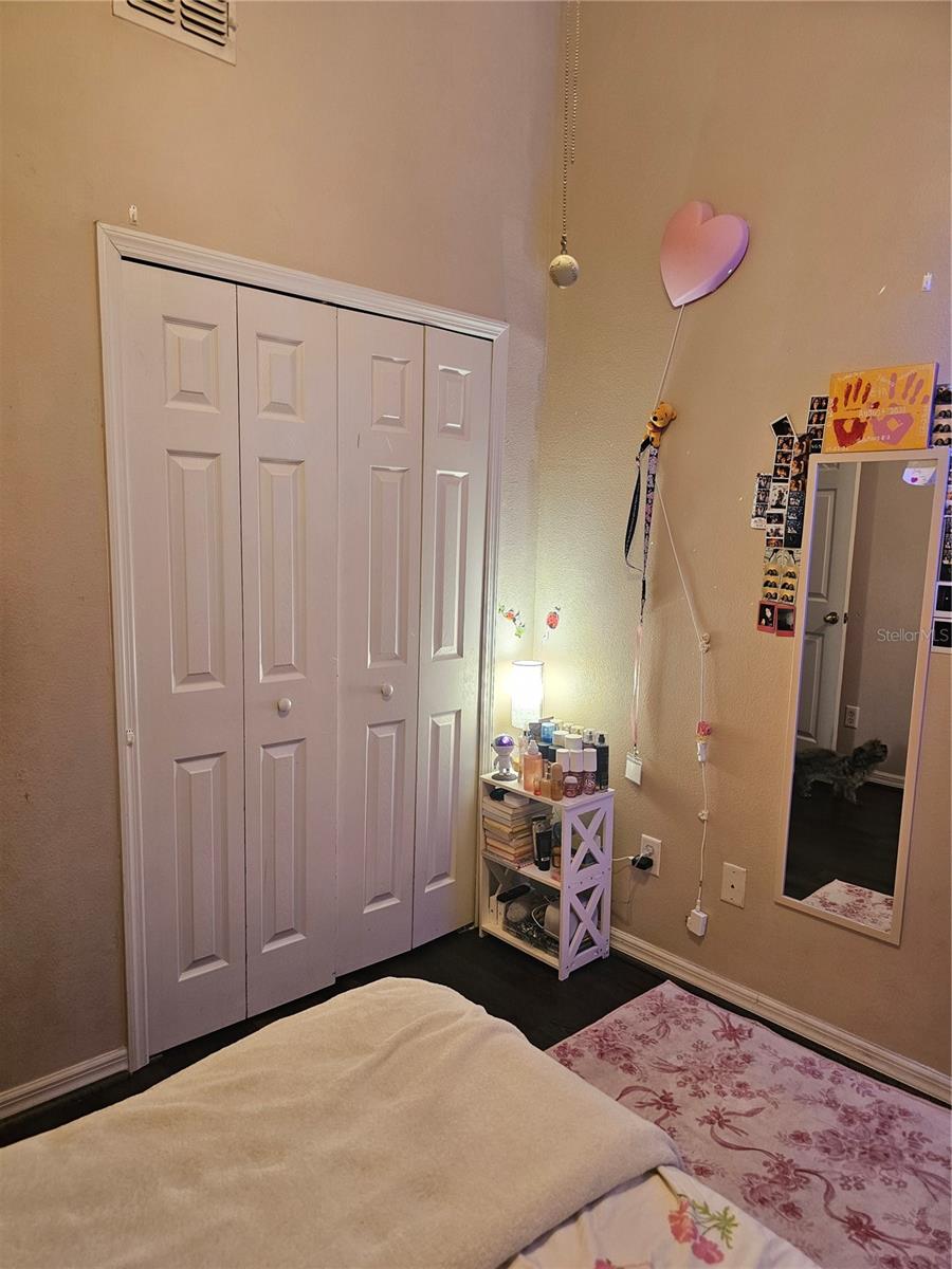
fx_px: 843
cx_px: 476
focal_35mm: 23
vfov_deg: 73.9
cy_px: 634
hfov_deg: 58.9
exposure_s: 1/51
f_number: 1.7
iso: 200
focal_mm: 6.3
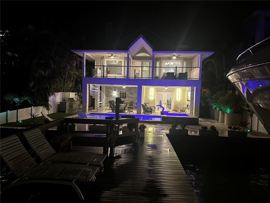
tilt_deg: -1.9
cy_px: 102
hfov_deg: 71.6
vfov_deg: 56.8
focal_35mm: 24
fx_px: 187
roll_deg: -1.5
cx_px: 135
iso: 1000
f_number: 1.78
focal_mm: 6.86
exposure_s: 1/40
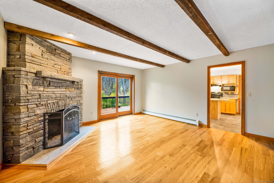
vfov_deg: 81.2
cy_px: 92
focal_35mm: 14
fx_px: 107
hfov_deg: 104.3
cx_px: 137
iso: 640
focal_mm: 14
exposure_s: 1/1.25
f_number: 9
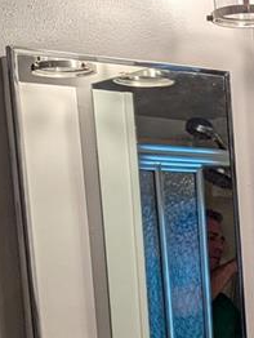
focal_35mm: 110
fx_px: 1074
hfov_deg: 12.7
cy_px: 412
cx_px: 403
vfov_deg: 17.0
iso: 38
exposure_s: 1/120
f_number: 1.85
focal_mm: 6.81
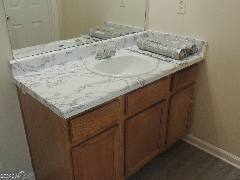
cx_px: 120
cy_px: 90
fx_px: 243
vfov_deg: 40.7
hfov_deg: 52.6
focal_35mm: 35
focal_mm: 6.2
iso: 280
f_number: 3.3
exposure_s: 1/50
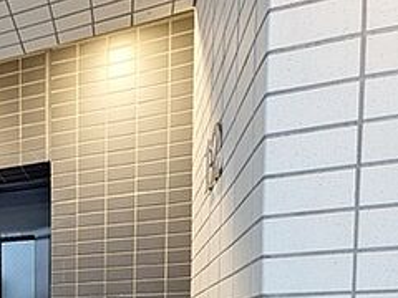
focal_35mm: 35
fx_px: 402
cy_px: 359
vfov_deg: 33.1
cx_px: -8
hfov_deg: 44.1
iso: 187
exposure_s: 1/25
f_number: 2.2
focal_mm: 1.83
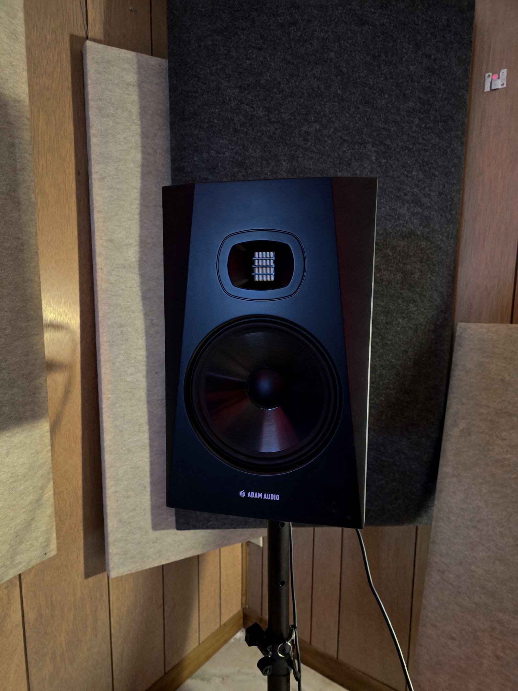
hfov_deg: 58.9
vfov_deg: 73.9
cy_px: 346
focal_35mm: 23
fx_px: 459
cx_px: 259
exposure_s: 1/24
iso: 1600
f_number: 1.7
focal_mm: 6.3
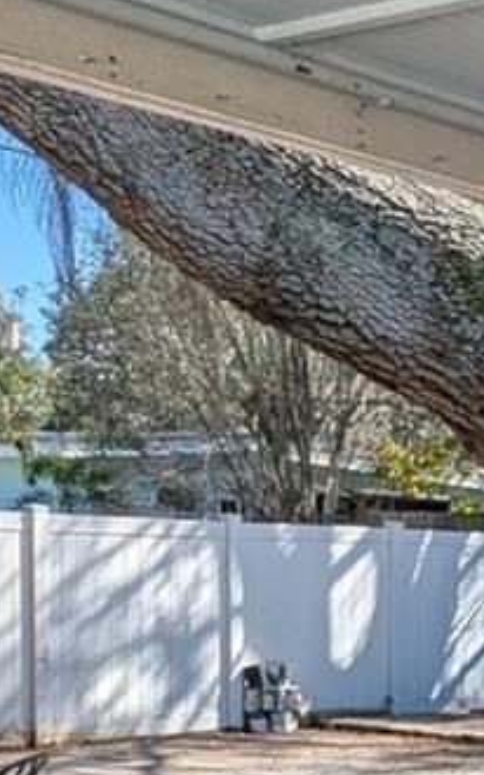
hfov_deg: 13.7
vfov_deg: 24.2
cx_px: 952
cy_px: 752
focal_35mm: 82
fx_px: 1732
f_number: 2.2
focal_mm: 2.35
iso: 50
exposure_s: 1/1134
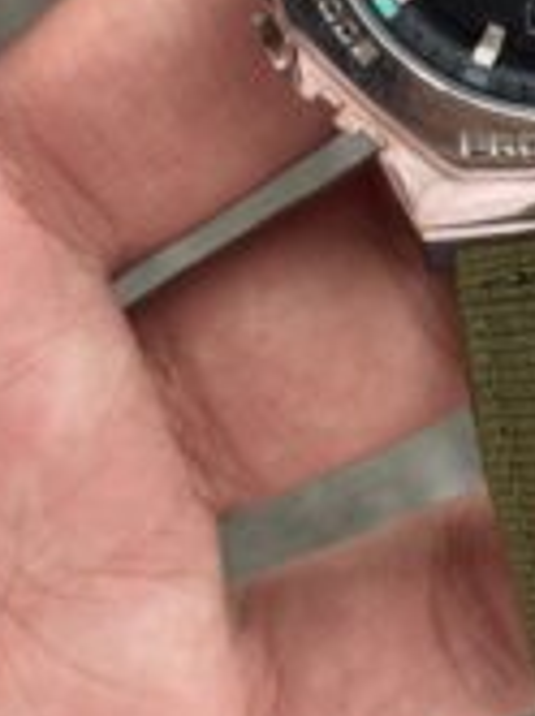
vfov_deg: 16.7
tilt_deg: -63.3
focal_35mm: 116
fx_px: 2397
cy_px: 47
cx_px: 587
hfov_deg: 12.5
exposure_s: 1/939
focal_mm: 6.76
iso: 64
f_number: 1.78
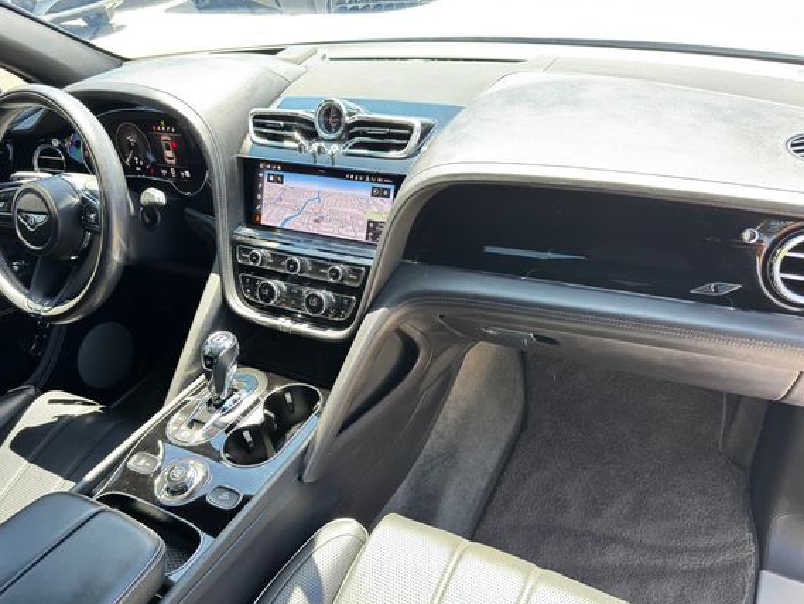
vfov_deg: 51.3
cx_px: 373
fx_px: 627
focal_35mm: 27
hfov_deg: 65.2
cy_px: 338
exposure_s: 1/122
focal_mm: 6.76
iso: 125
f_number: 1.78
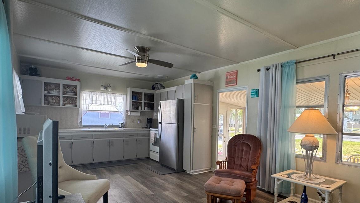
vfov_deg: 53.1
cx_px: 195
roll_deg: -1.9
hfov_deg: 83.7
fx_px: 200
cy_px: 126
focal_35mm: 21
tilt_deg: -2.4
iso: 200
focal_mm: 2.22
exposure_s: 1/120
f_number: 2.2
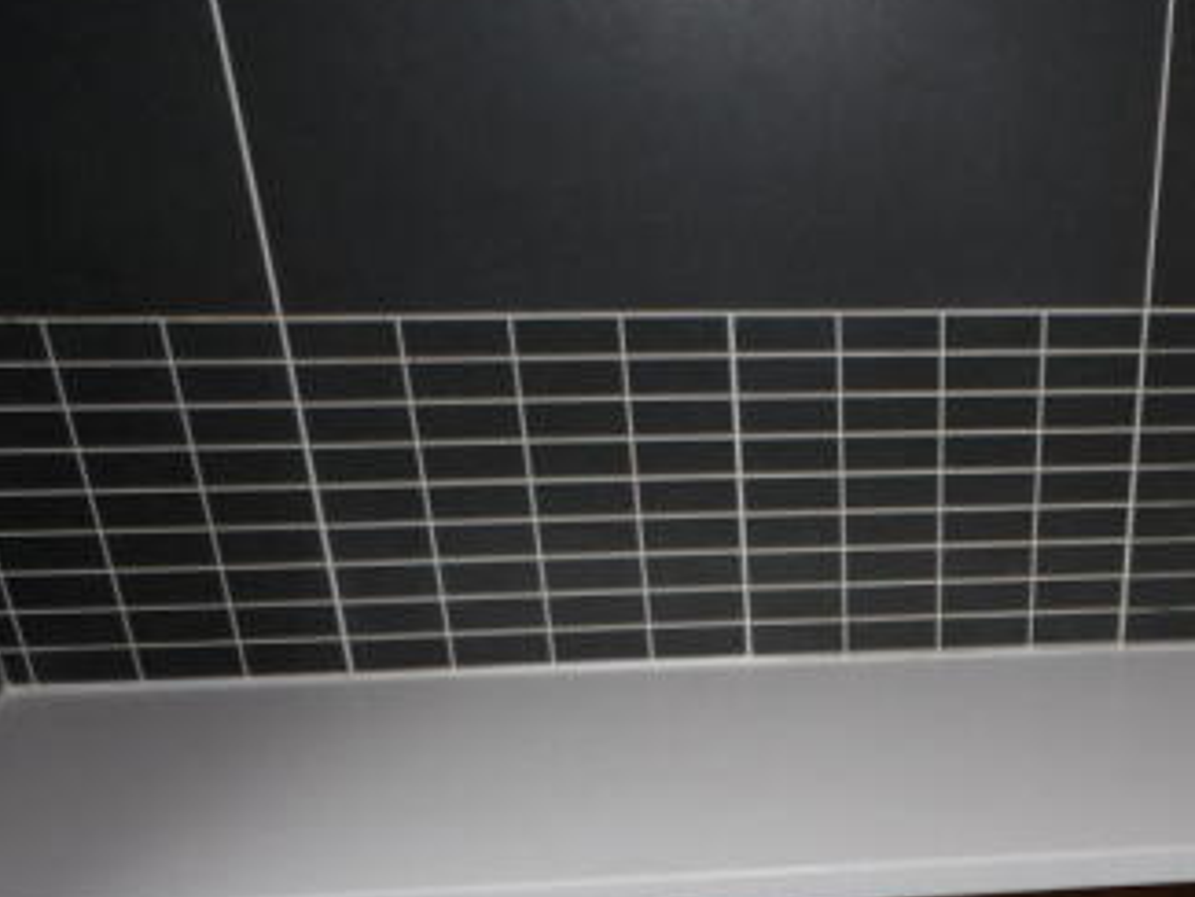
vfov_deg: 32.7
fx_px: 1485
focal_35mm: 43
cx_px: 1006
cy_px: 719
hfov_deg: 41.4
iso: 200
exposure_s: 1/15
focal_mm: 4.3
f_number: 4.1
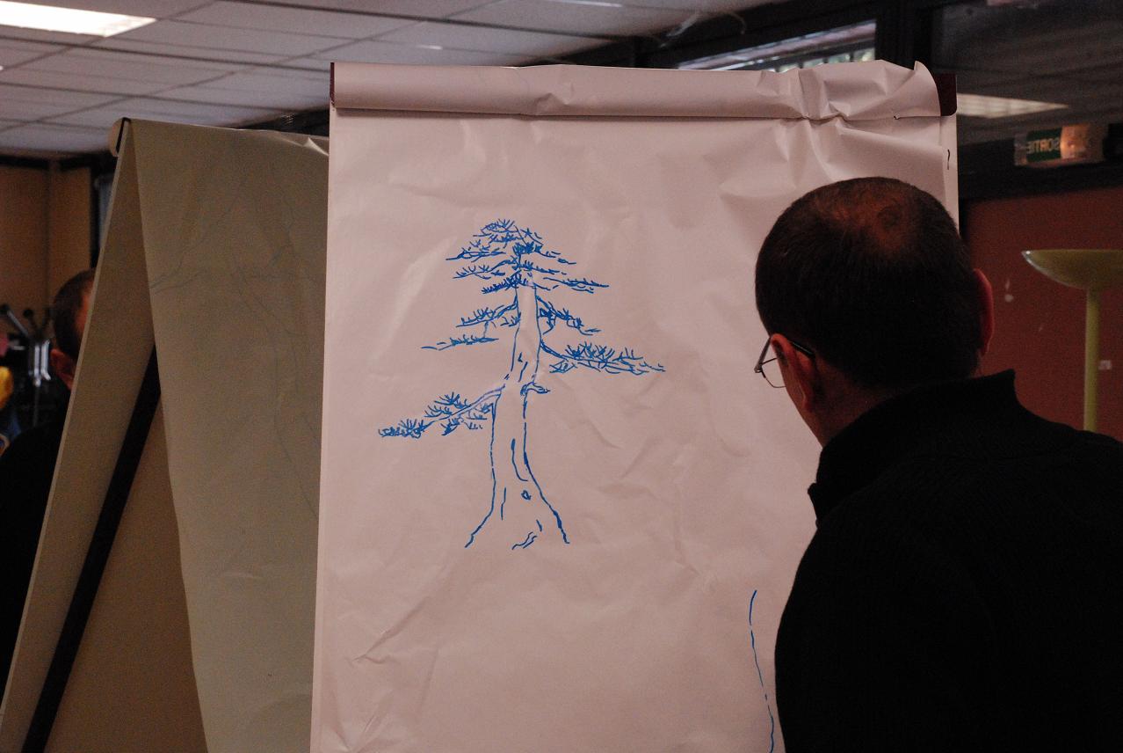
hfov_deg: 21.9
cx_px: 562
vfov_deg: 14.8
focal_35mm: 93
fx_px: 2905
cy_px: 376
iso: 1600
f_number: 11
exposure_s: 1/50
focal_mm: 62
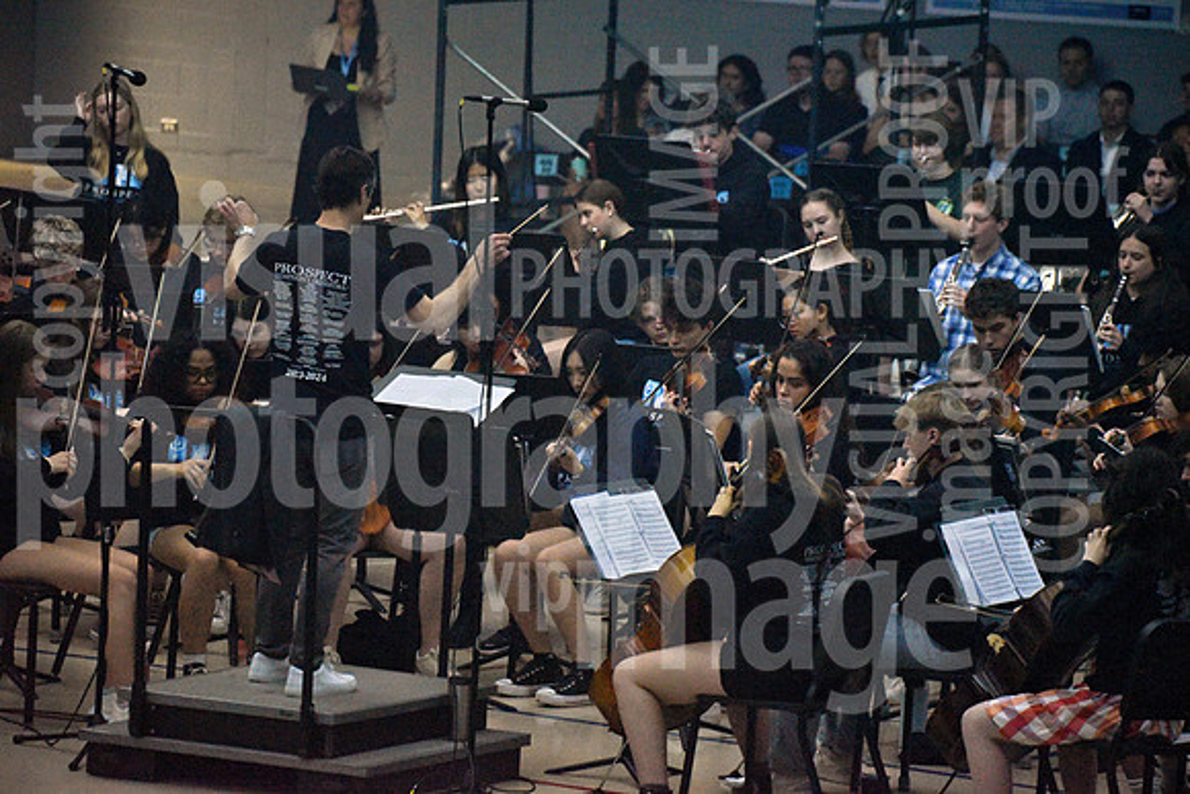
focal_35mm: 240
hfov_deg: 8.6
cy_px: 397
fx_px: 7935
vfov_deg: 5.7
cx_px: 595
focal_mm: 240
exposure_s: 1/250
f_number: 6
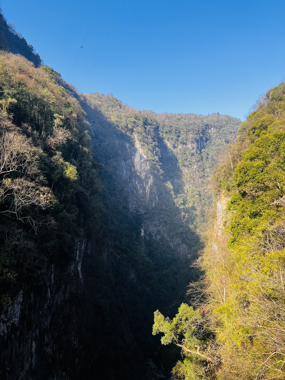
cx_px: 142
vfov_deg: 67.3
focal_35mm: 26
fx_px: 285
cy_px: 190
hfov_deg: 53.1
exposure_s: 1/983
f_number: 1.6
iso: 50
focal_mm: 5.1
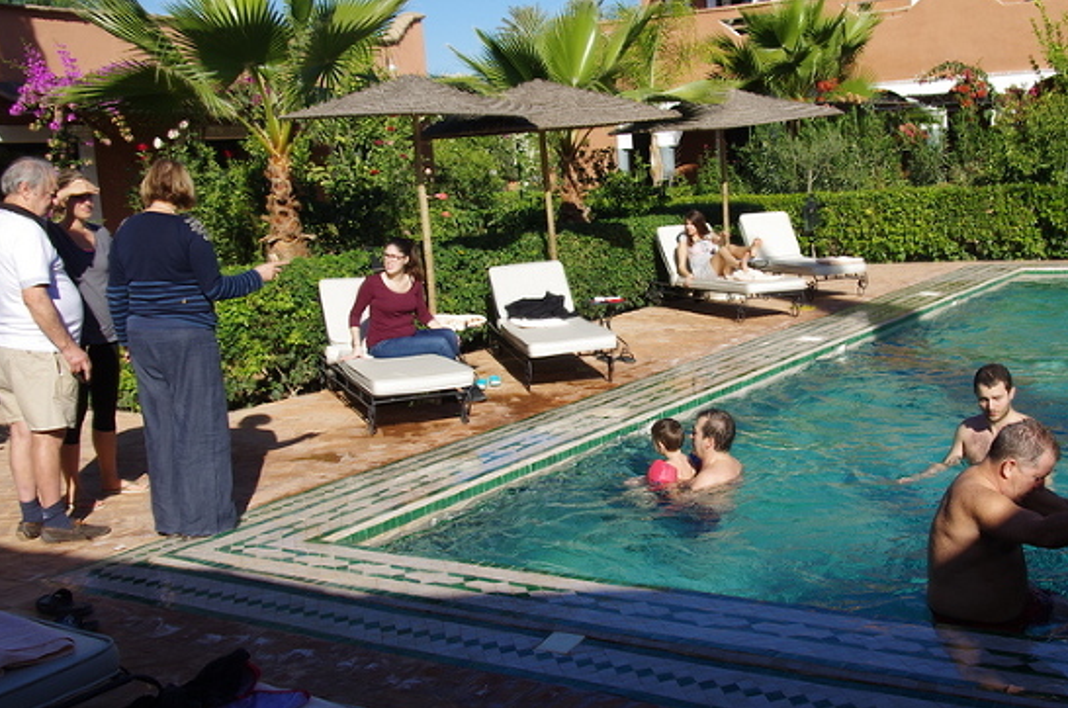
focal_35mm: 45
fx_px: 1322
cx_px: 598
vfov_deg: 30.0
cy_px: 358
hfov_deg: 43.9
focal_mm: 23
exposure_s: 1/200
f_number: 7.1
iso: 100
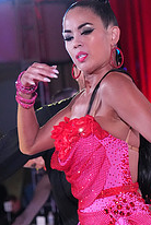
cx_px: 87
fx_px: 1693
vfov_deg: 7.6
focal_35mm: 270
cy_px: 263
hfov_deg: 5.1
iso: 8000
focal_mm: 96
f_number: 5
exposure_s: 1/400
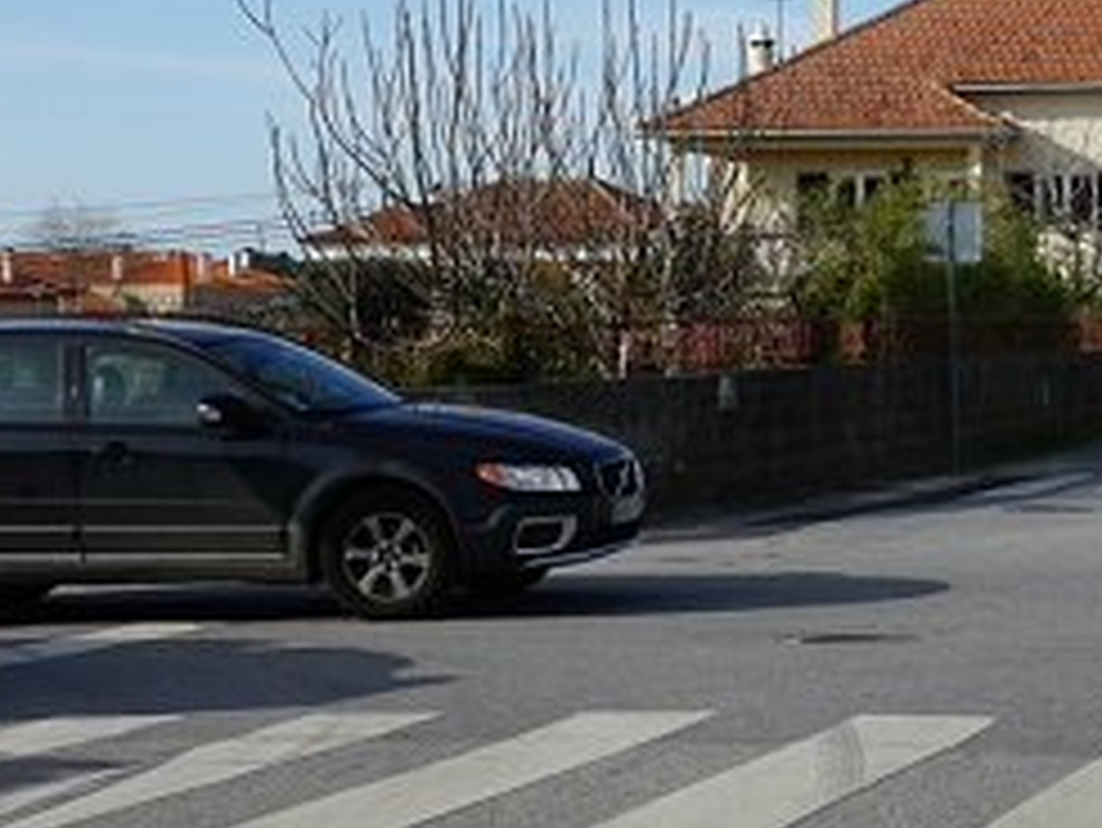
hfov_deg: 18.3
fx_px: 3376
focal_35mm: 106
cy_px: 387
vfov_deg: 14.0
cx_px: 958
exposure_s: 1/320
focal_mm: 30
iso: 100
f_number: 7.1
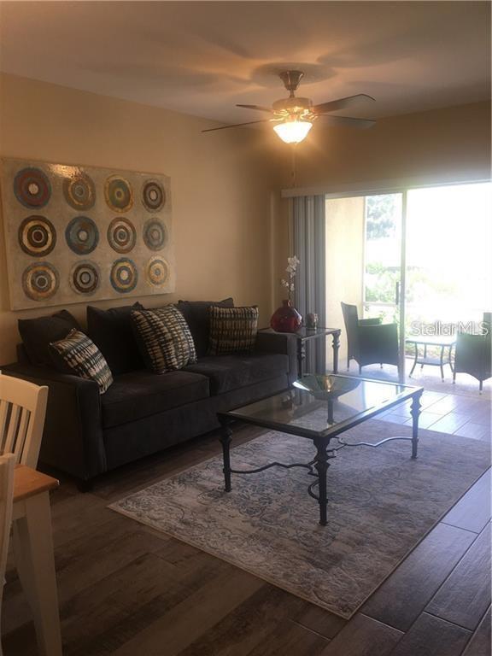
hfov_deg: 48.2
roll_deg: +1.1
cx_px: 246
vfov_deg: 61.7
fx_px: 550
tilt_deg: -9.1
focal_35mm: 29
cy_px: 328
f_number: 2.2
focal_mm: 4.15
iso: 32
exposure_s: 1/60
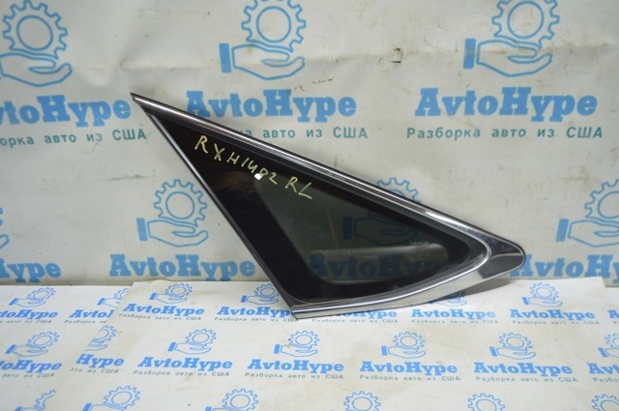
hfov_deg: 59.6
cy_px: 206
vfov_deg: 41.6
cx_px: 310
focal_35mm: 32
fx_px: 541
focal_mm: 21
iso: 400
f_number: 3.8
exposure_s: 1/40
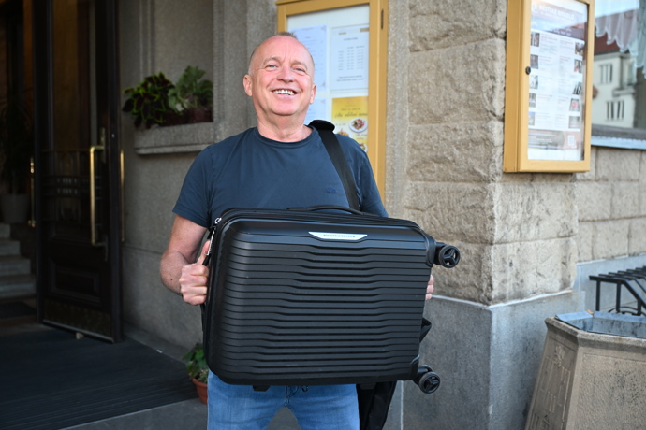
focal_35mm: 36
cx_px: 323
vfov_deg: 36.9
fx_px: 646
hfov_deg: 53.1
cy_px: 215
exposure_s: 1/320
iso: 800
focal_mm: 36
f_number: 3.5
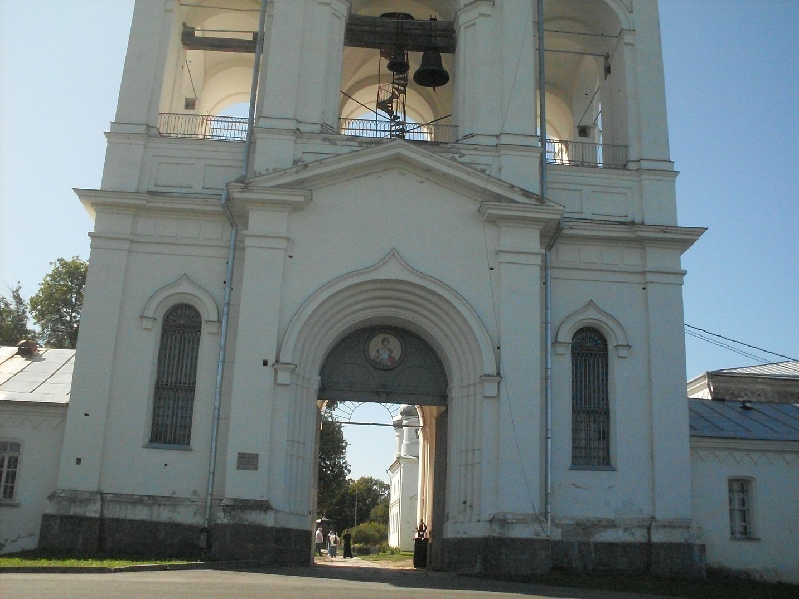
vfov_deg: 37.7
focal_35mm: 38
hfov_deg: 49.0
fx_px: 877
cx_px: 400
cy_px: 300
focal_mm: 6.3
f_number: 8.4
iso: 400
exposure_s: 1/1000
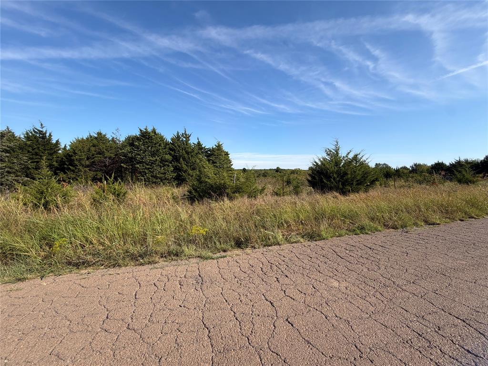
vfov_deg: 85.7
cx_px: 244
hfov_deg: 102.1
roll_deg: -0.4
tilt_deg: -3.5
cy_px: 183
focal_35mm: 14
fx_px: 197
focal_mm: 2.22
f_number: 2.2
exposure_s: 1/770
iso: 25
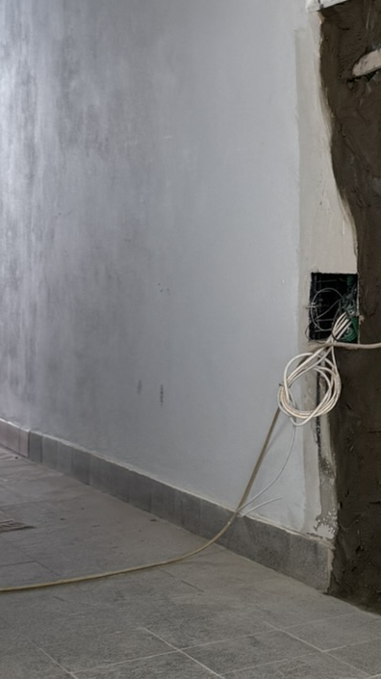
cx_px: 615
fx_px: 1366
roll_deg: +1.5
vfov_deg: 27.1
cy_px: 93
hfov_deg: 14.5
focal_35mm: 76
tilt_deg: +4.8
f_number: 1.78
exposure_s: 1/258
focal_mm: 6.76
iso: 64
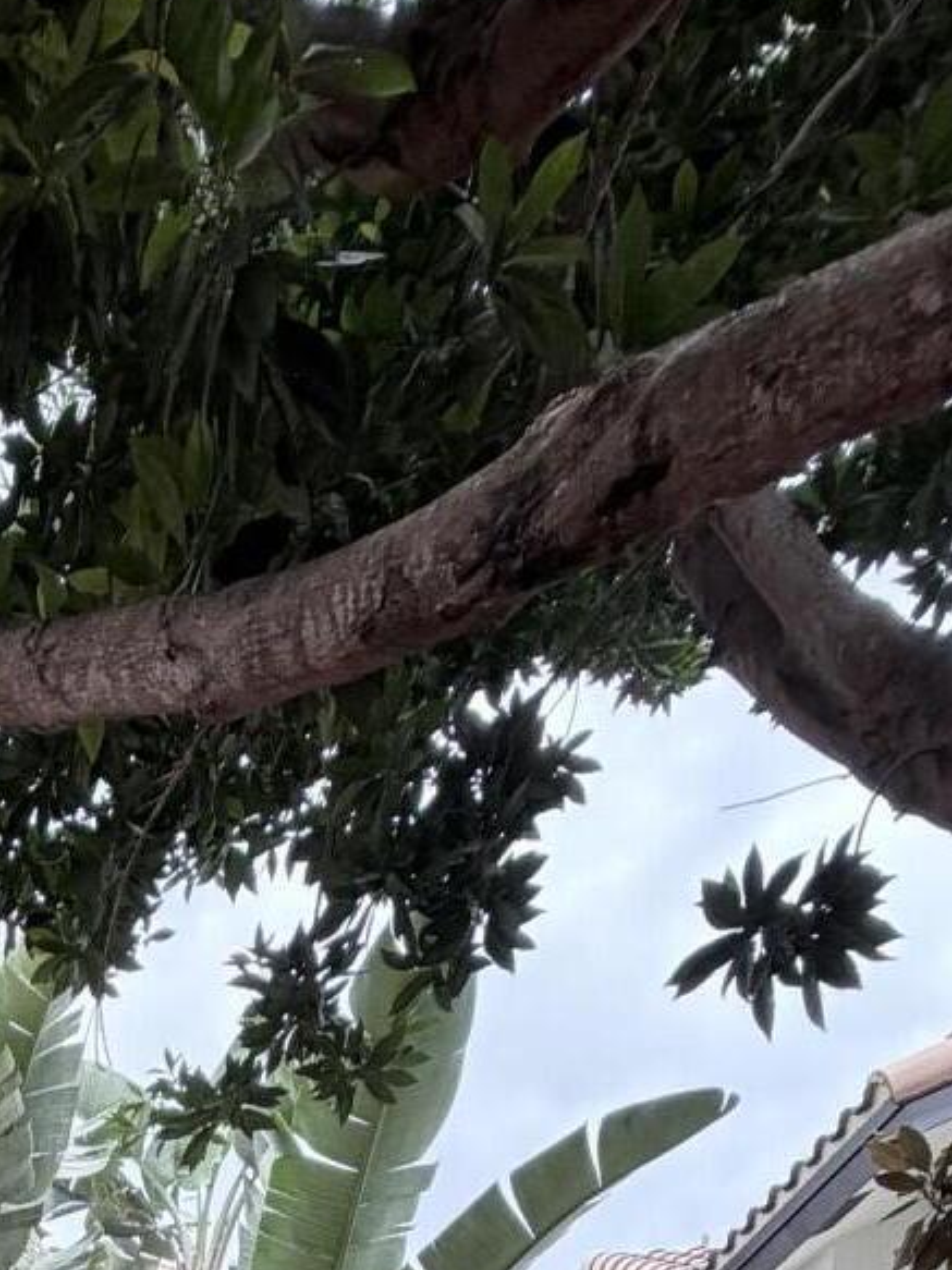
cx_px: -301
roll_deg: -1.1
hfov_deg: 25.7
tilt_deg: -6.4
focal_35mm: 48
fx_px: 1761
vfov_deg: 24.2
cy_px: 2146
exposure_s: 1/416
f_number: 2.2
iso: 64
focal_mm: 2.22
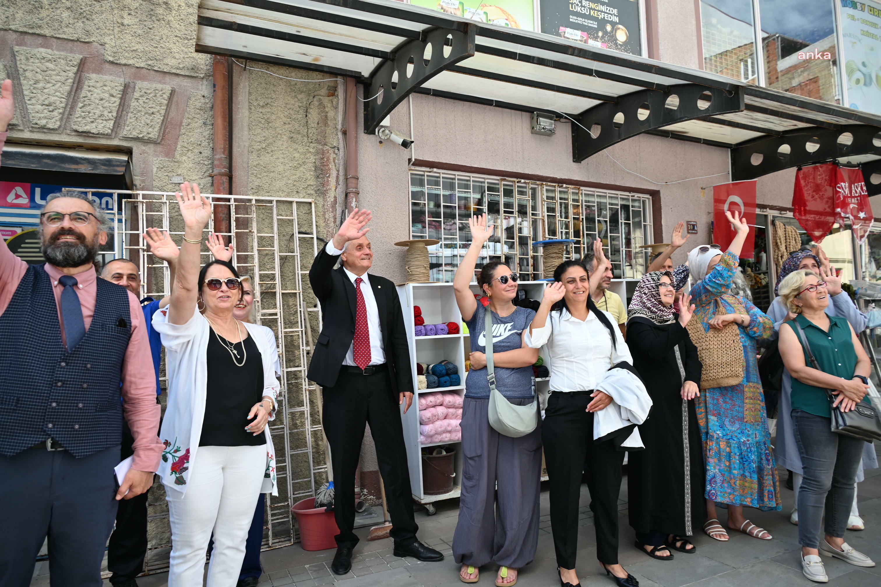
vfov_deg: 53.1
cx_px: 440
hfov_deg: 73.7
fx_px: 587
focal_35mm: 24
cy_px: 294
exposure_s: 1/250
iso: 200
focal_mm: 24
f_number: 5
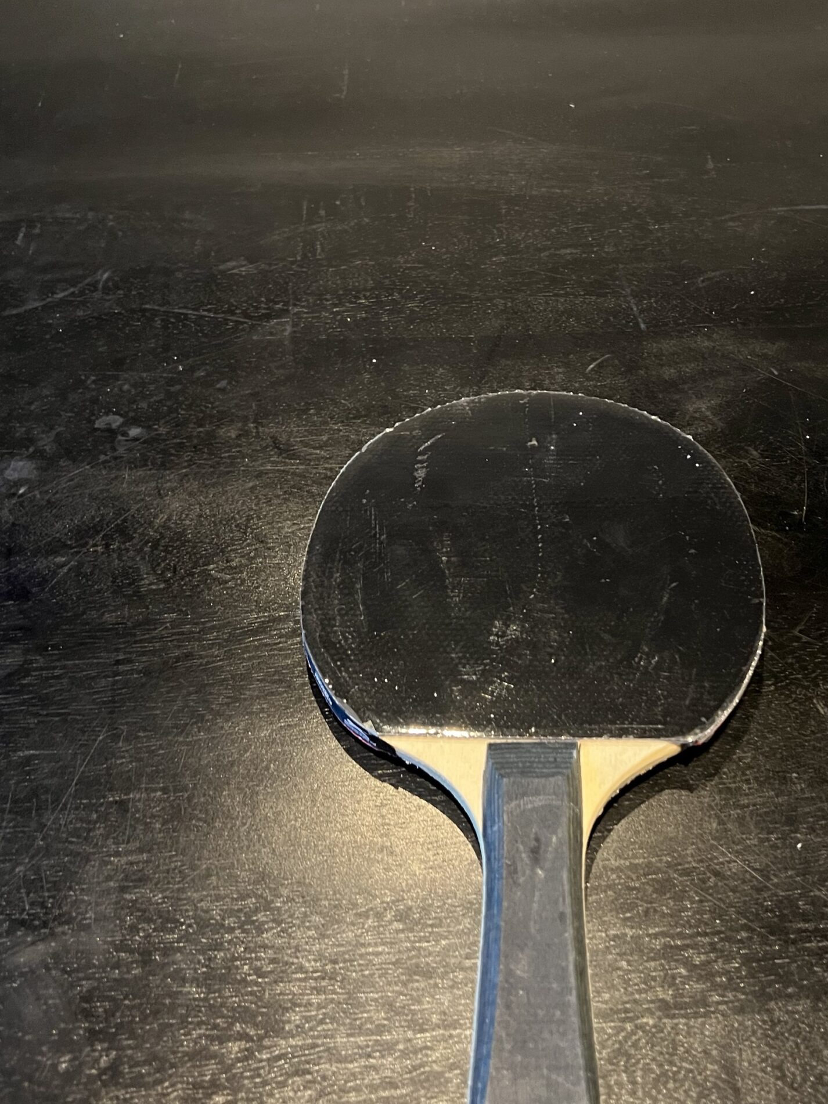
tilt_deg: -51.5
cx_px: 511
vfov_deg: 52.6
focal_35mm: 35
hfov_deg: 40.4
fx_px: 1116
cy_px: 547
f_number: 1.5
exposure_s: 1/30
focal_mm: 5.7
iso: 800
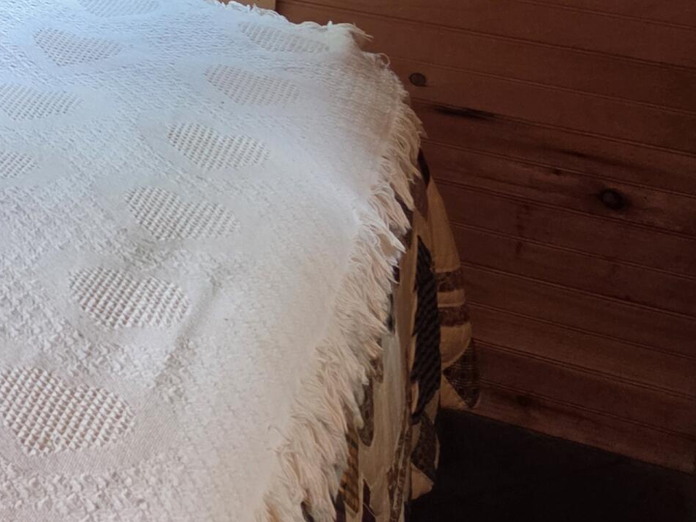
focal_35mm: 72
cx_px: -232
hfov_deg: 23.5
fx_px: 1448
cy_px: -219
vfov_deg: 18.5
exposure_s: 1/120
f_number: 1.8
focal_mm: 5.4
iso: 160
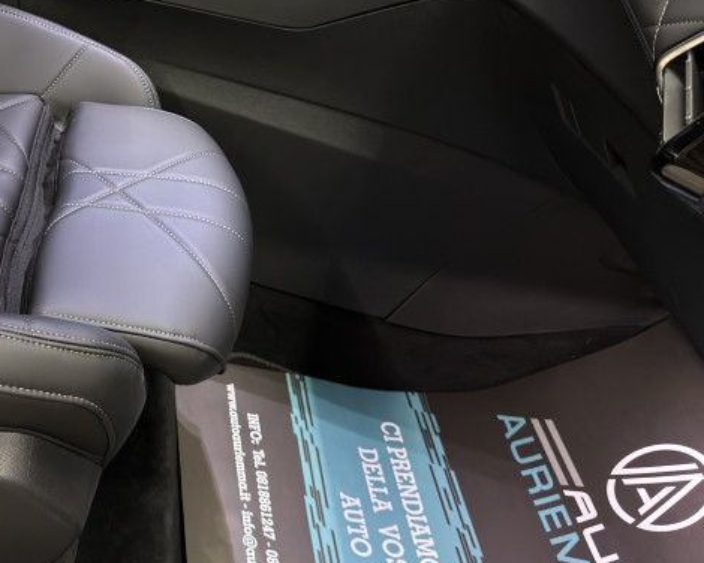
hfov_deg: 34.4
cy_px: 75
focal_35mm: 51
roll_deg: -9.9
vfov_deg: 28.7
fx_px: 1063
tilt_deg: -30.1
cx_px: 57
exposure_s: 1/25
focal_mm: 6.76
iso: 640
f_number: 1.78
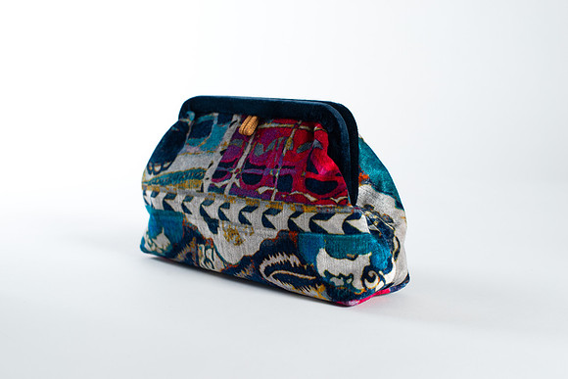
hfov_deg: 39.6
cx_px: 284
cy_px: 190
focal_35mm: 50
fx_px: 789
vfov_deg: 27.0
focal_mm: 50
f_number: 6.3
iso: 200
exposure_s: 1/200
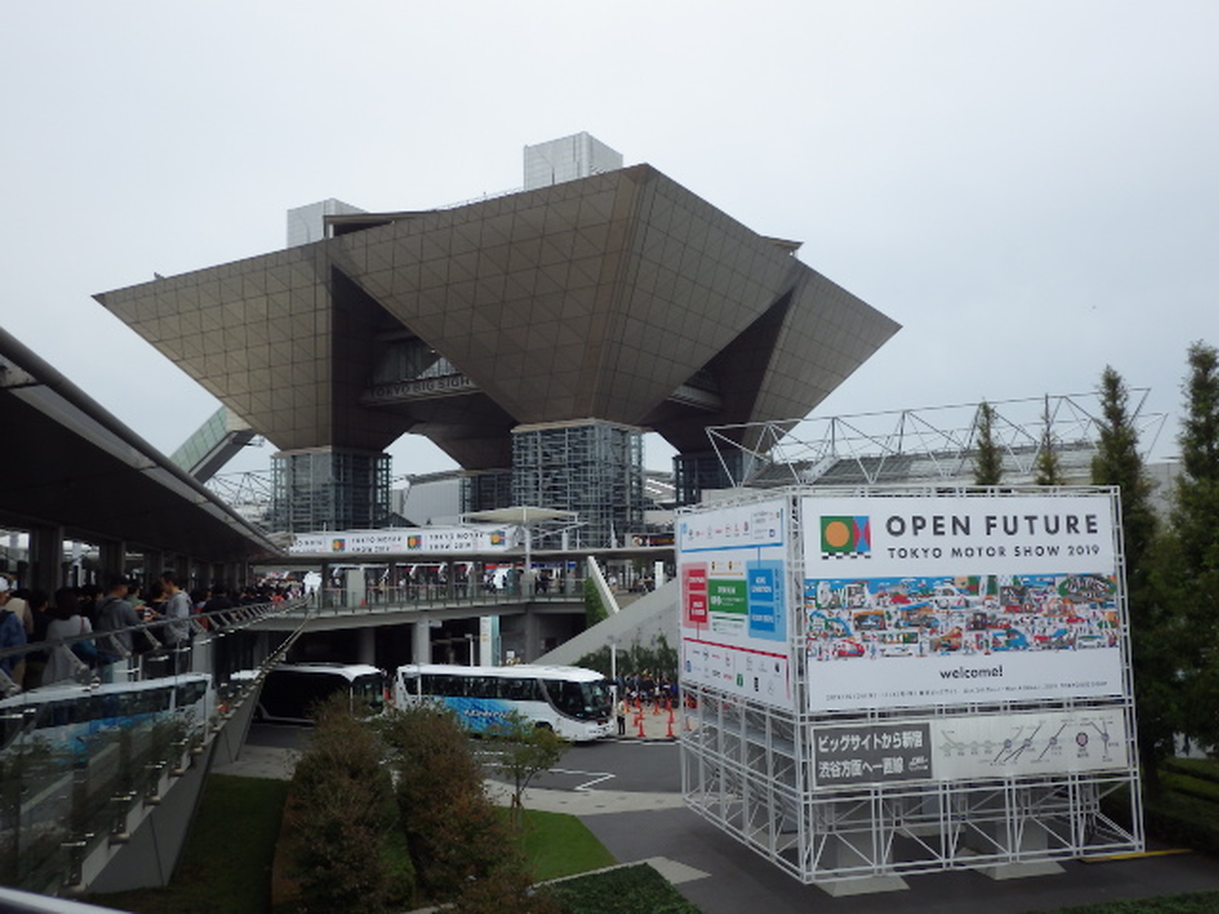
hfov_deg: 58.4
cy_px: 457
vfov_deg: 45.4
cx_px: 610
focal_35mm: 31
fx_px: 1092
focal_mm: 5.5
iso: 125
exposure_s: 1/500
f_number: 3.1
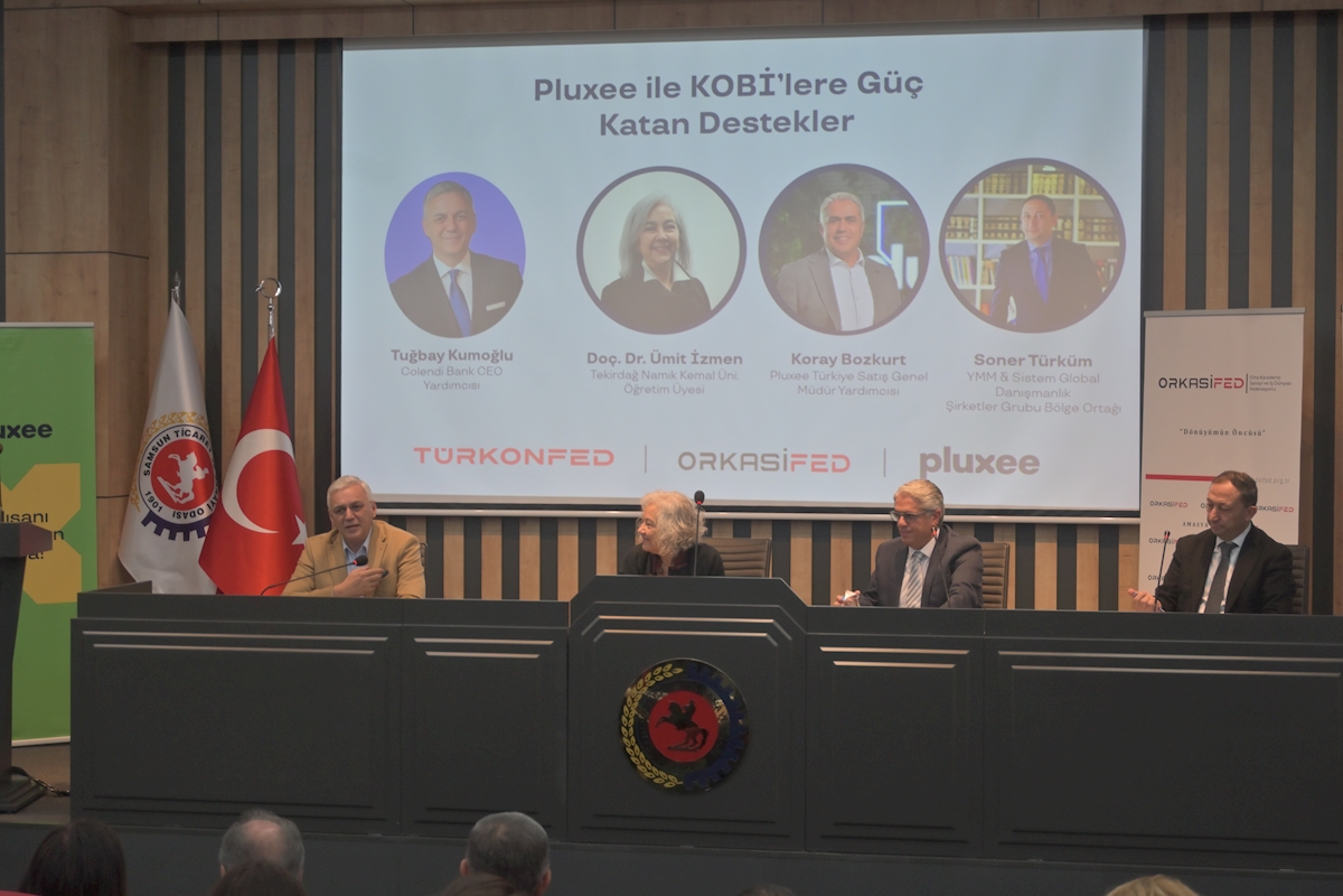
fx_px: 2294
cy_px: 448
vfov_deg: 22.1
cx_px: 672
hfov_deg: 32.6
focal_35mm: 62
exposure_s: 1/60
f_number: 5.6
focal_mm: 41
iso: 360
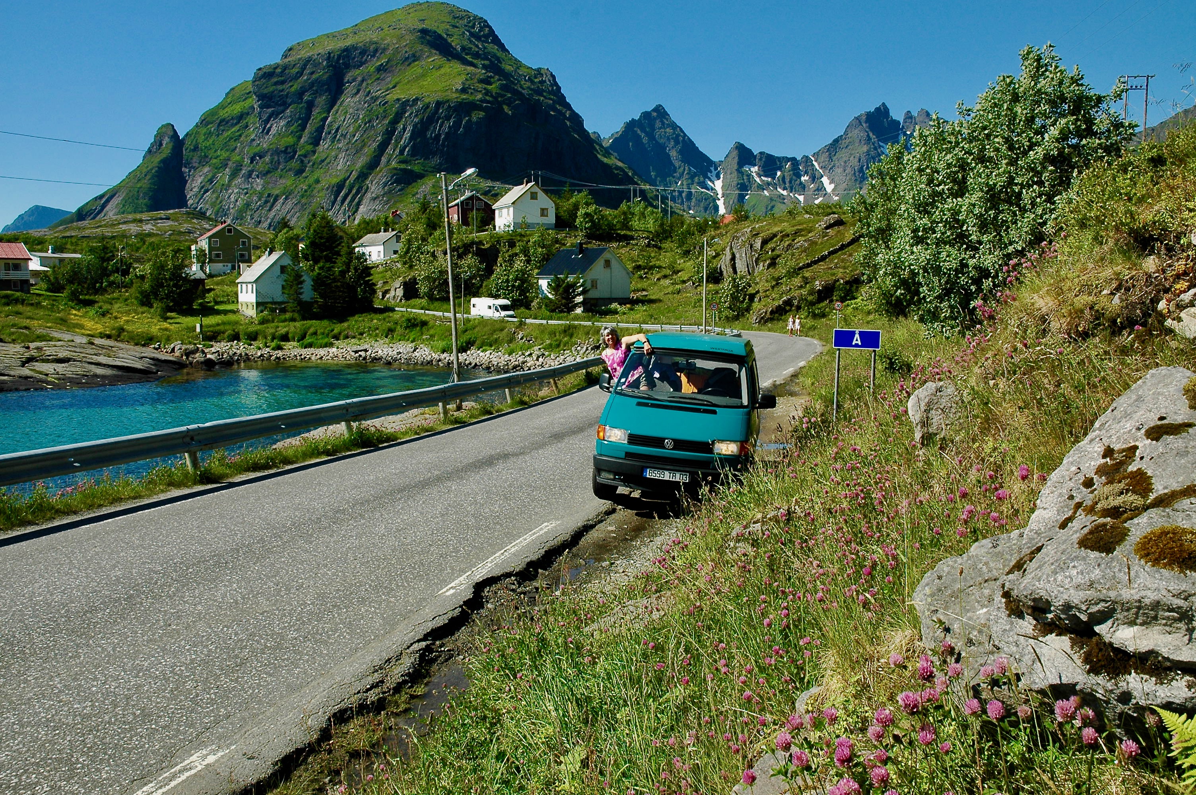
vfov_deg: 39.9
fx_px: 1095
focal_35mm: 33
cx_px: 598
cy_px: 398
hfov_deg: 57.3
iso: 250
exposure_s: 1/250
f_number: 10
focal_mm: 22
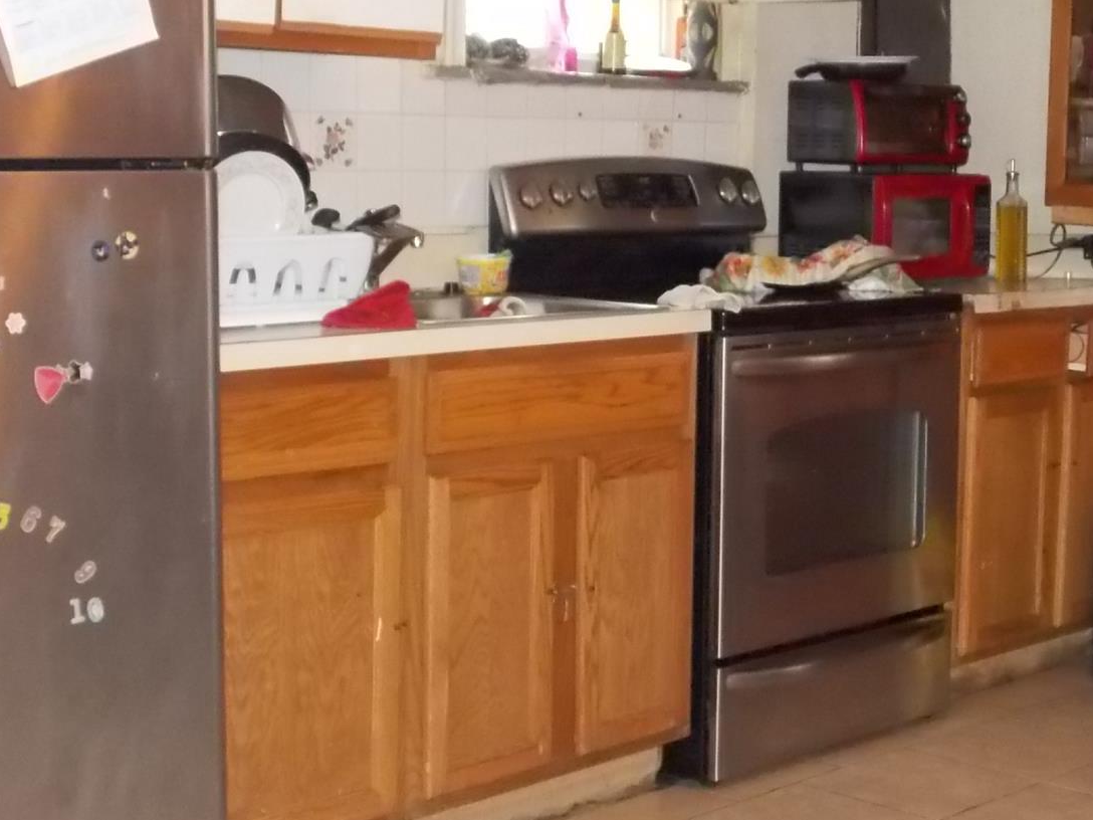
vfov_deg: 22.9
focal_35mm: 64
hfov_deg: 29.8
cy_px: 337
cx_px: 800
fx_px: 2021
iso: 640
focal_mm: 6.1
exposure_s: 1/30
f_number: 3.4
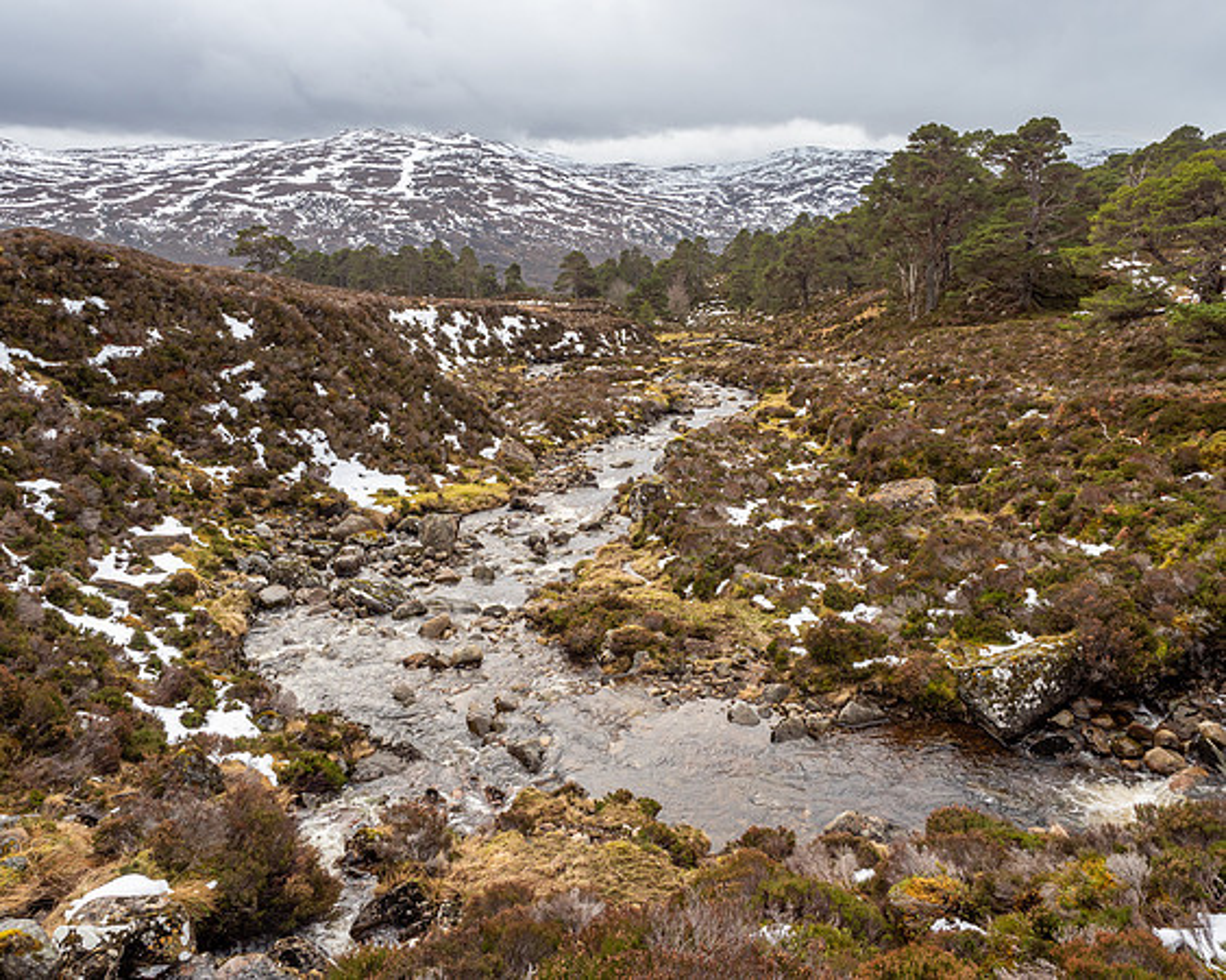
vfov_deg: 56.8
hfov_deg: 68.1
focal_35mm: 25
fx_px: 906
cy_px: 490
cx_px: 633
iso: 200
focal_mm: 12
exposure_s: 1/80
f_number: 7.1
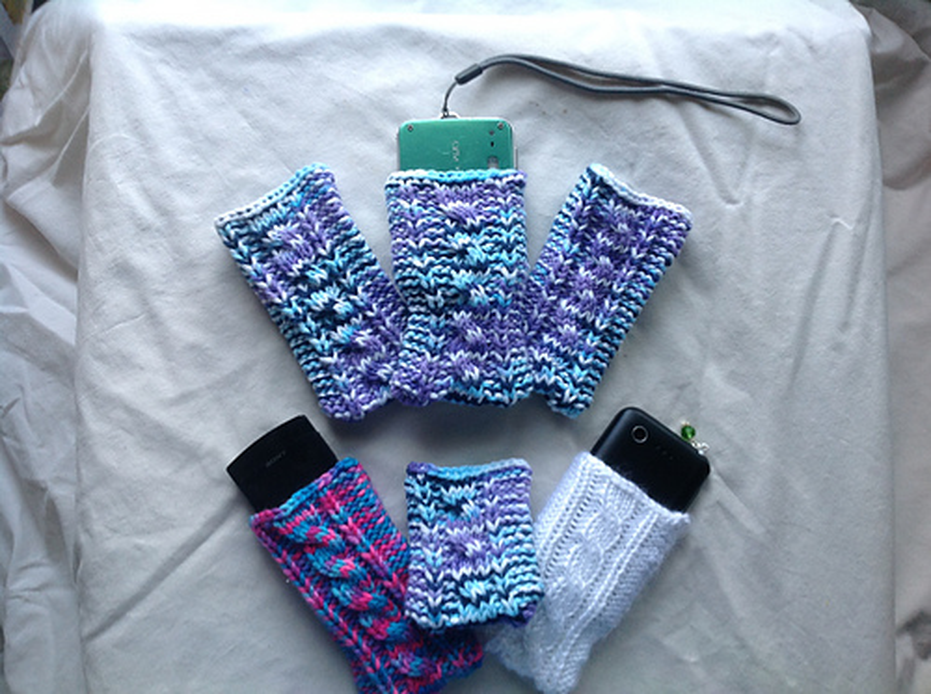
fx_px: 940
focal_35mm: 35
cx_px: 466
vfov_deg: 40.6
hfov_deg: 52.7
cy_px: 347
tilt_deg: -81.5
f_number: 2.4
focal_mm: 4.28
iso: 64
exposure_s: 1/60
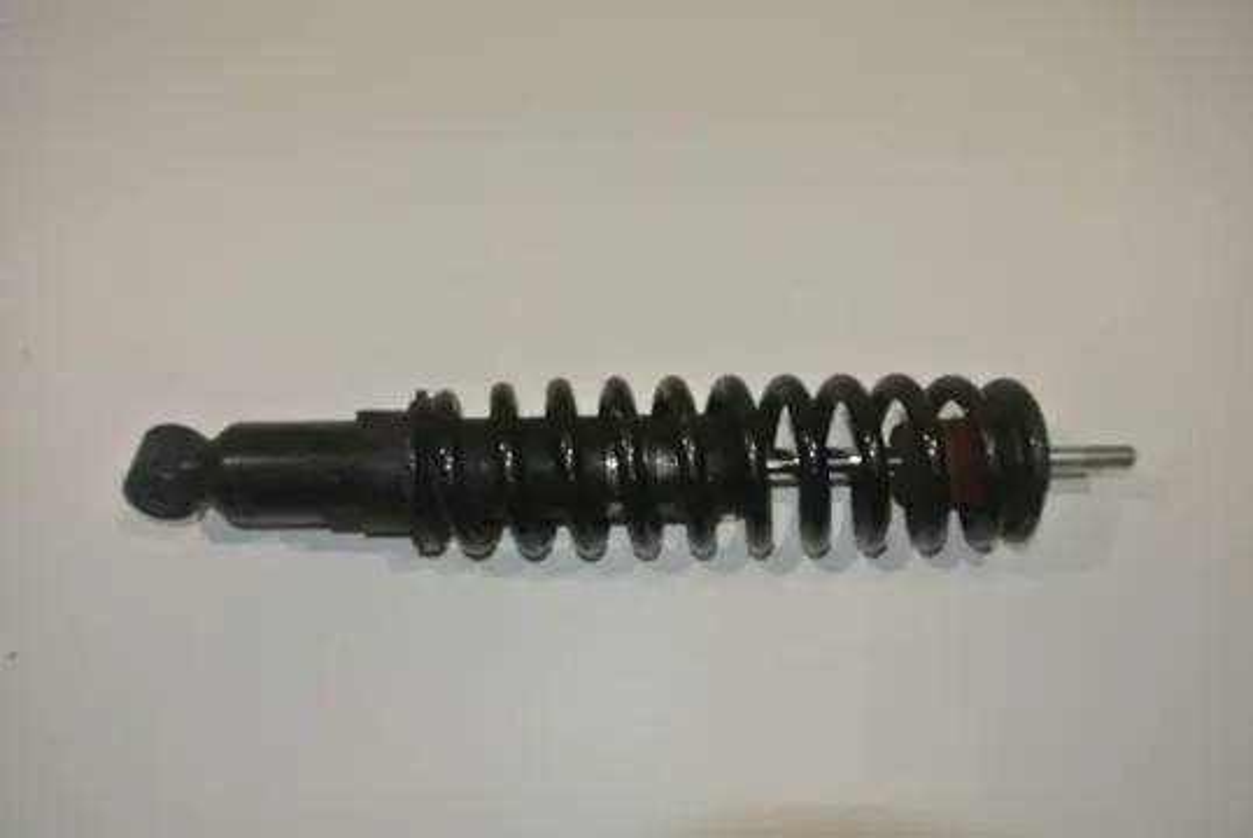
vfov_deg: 45.1
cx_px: 626
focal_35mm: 29
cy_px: 419
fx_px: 1010
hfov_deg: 63.6
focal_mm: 11
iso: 200
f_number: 4.5
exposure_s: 1/60
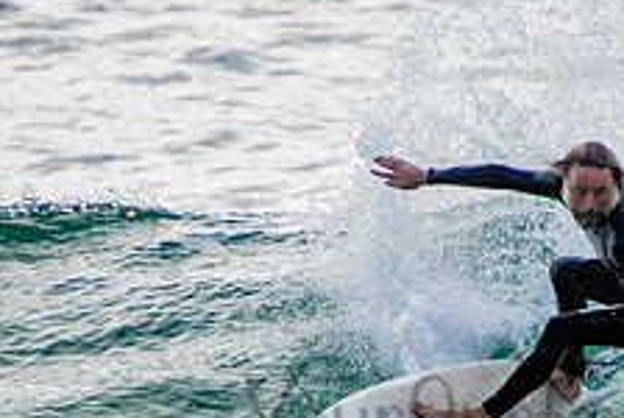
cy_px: 394
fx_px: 26936
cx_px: 532
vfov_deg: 0.9
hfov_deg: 1.3
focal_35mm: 1552
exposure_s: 1/2000
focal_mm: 400
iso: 360
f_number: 5.6
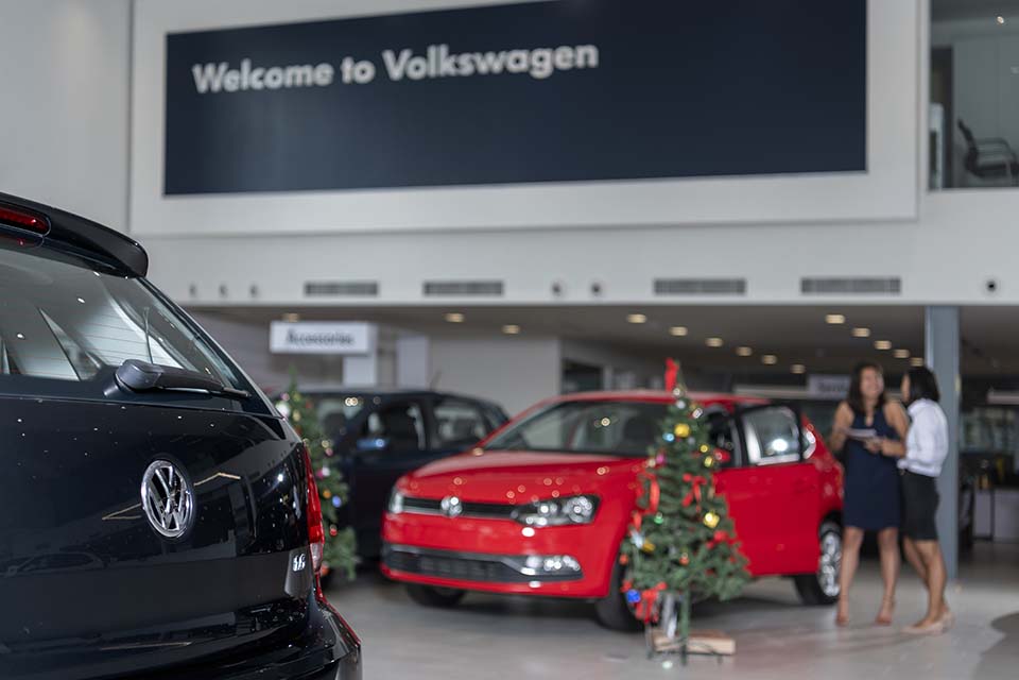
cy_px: 340
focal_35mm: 50
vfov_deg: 27.0
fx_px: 1415
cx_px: 510
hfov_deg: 39.6
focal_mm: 50
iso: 100
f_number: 2.8
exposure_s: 1/250
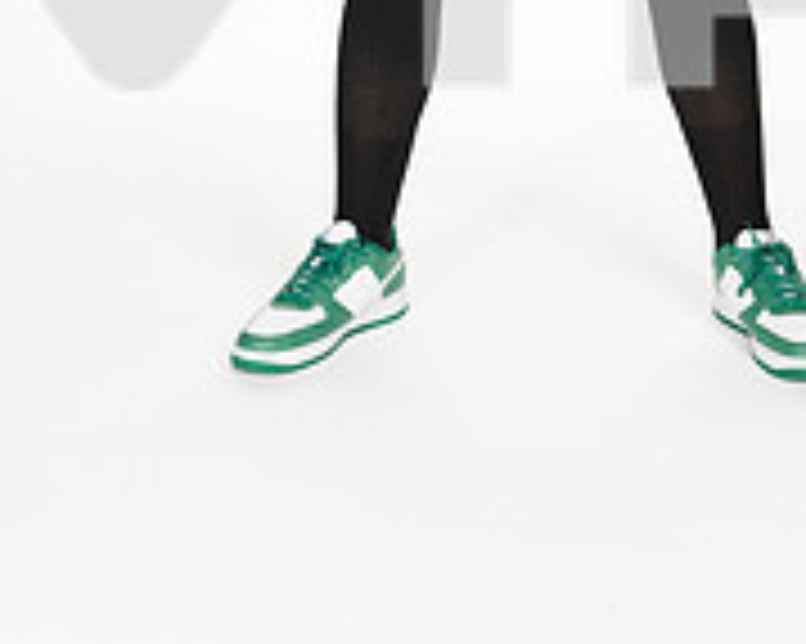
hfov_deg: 16.2
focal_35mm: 118
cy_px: -365
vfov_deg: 12.3
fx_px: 2813
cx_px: 585
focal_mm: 50
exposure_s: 1/250
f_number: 5.6
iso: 250
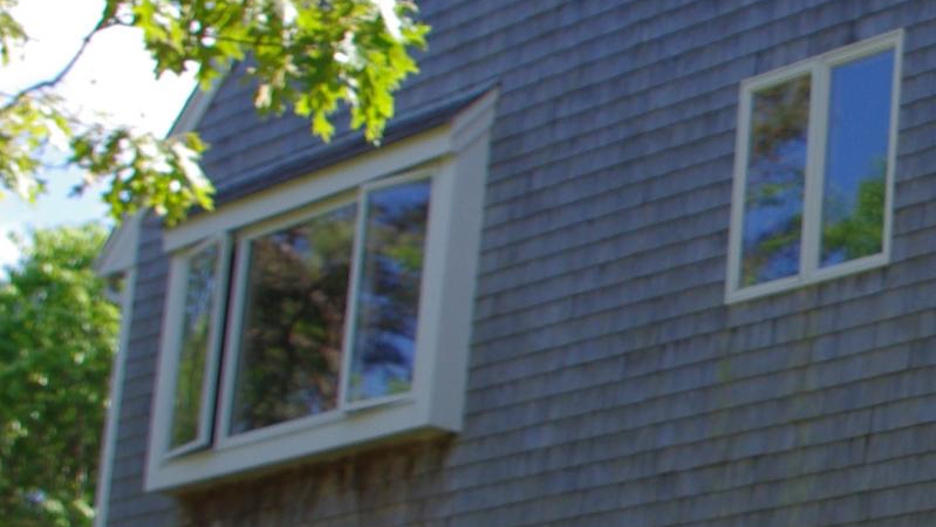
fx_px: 2632
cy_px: 470
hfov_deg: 18.8
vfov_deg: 11.4
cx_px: 1195
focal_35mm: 106
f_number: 5
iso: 200
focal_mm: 18
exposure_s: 1/320
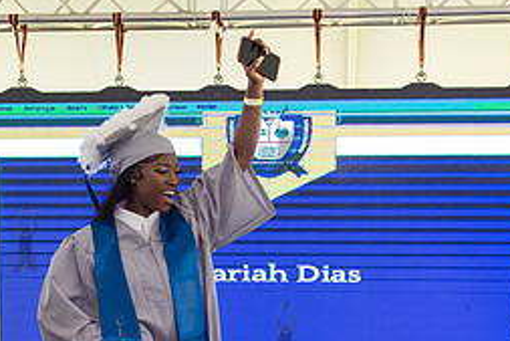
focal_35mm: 87
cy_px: 363
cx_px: 185
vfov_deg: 15.4
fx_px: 1233
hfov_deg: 23.3
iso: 2500
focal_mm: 32
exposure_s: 1/800
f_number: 4
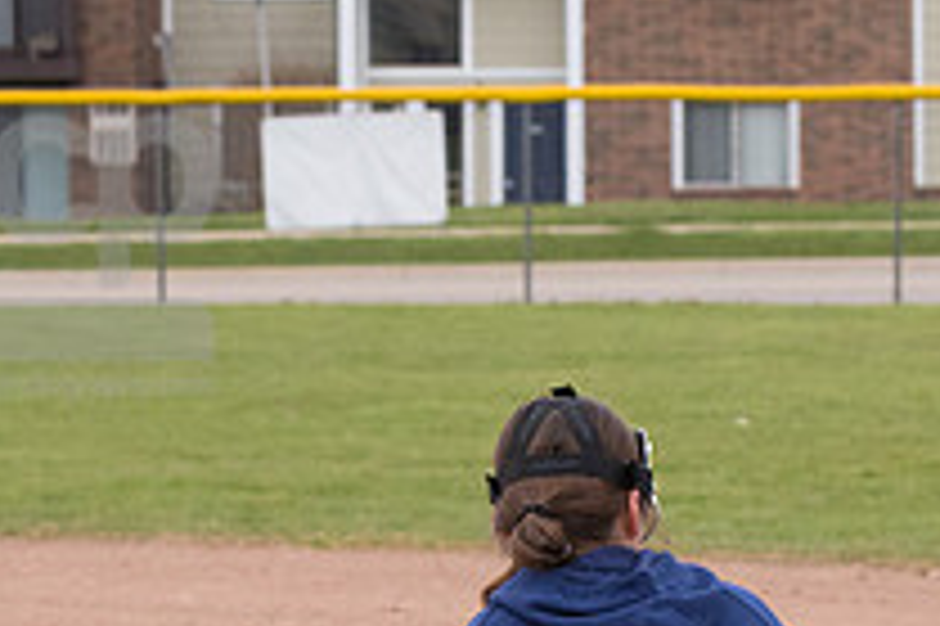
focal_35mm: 292
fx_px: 7618
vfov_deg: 4.7
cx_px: 715
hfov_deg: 7.1
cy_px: 860
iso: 640
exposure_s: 1/1600
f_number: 5.6
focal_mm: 70
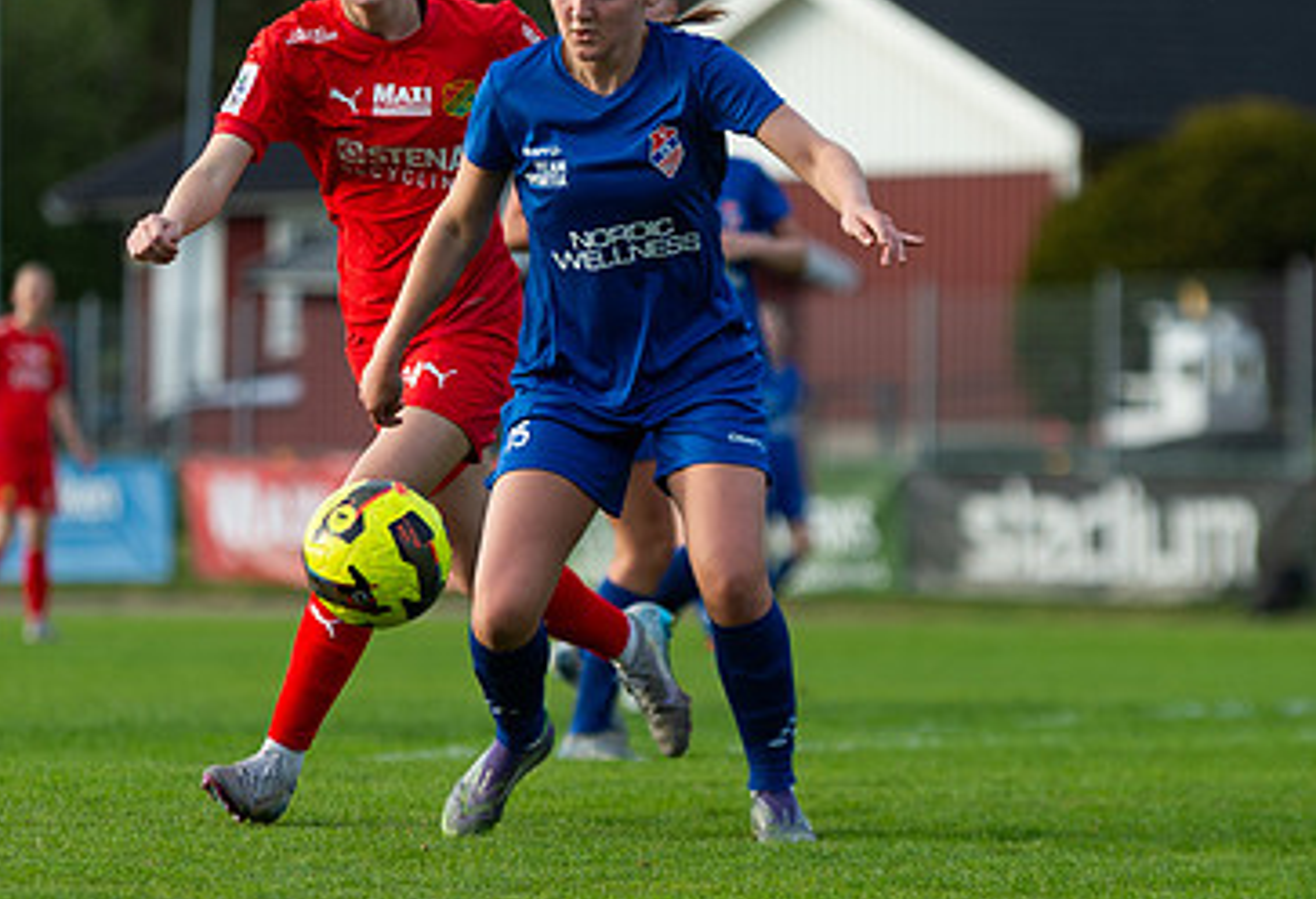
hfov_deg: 5.7
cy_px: 410
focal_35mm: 360
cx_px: 570
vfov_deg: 3.9
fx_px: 13260
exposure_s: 1/1250
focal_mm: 160
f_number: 3.2
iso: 200
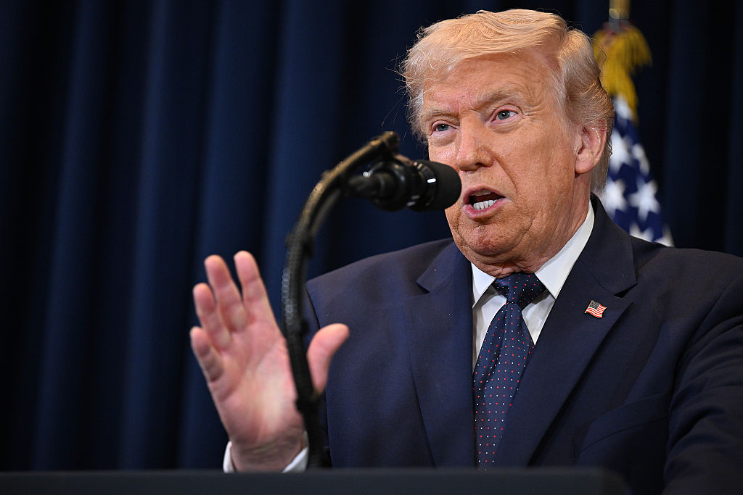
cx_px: 372
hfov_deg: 12.1
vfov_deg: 8.1
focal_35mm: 170
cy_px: 248
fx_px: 3509
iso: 3200
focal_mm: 170
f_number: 2.8
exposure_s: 1/400
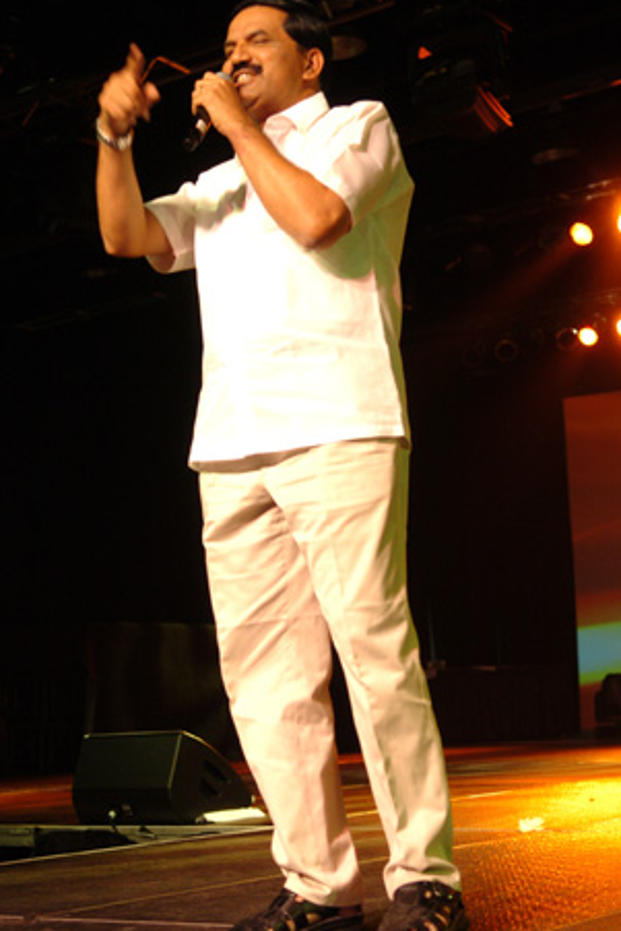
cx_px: 277
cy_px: 409
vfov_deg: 32.5
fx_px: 1594
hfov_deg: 22.0
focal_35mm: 62
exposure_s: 1/60
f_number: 2.8
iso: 400
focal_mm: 31
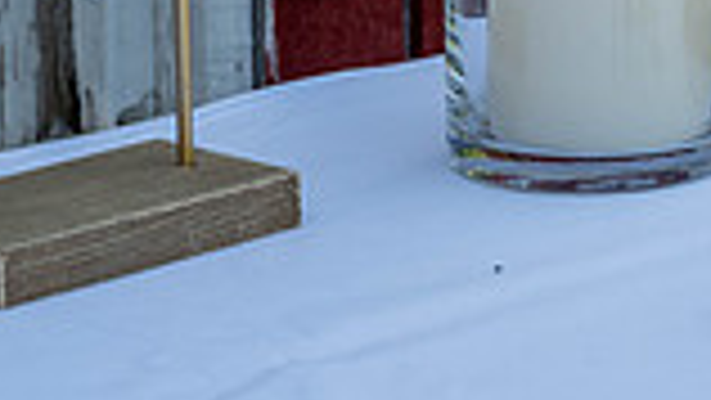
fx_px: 3847
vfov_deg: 5.9
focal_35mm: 204
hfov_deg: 10.3
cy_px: -238
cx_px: 945
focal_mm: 53
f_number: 5.6
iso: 200
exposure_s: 1/250
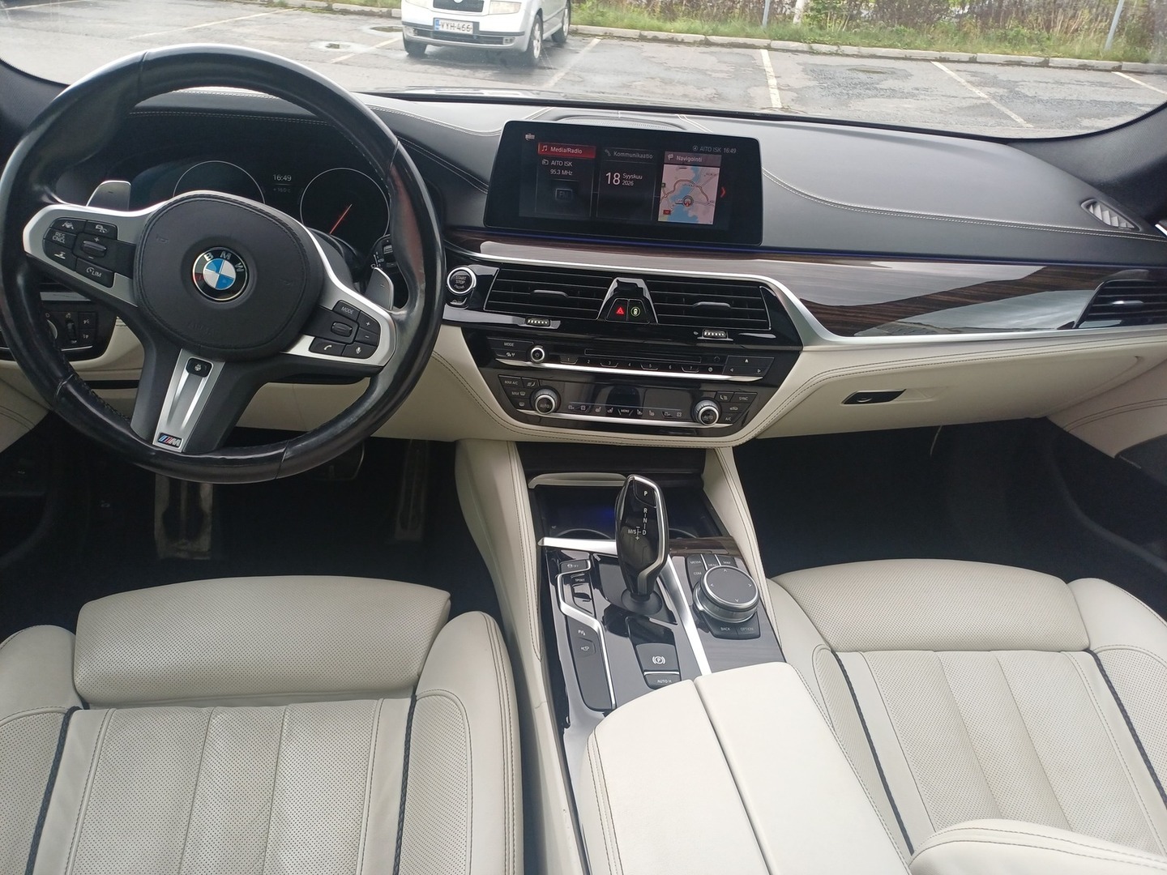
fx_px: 843
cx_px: 584
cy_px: 438
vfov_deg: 54.9
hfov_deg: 69.4
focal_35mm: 25
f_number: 1.8
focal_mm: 4.65
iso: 64
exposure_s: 1/50
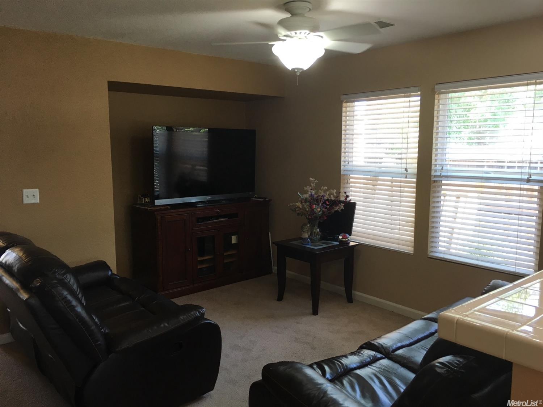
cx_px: 272
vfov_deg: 48.2
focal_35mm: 29
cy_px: 204
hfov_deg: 61.7
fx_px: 455
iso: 32
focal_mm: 4.15
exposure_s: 1/30
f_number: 2.2
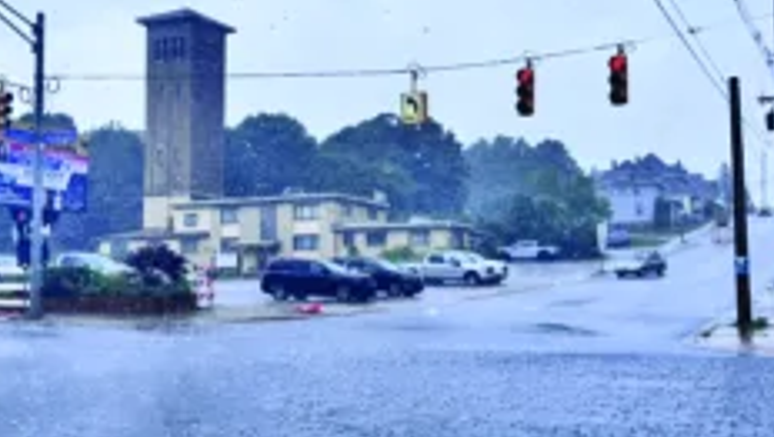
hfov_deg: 45.4
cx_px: 390
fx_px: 924
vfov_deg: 26.6
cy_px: 203
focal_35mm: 45
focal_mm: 6.76
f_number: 1.78
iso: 80
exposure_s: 1/2604
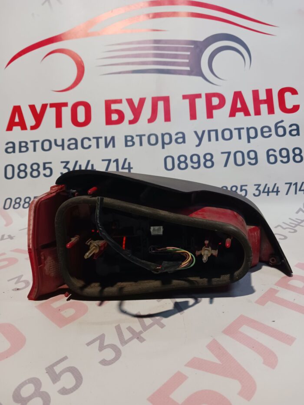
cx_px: 152
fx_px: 316
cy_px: 202
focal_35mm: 27
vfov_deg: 65.3
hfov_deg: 51.4
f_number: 1.8
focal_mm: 4
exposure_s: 1/50
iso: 200
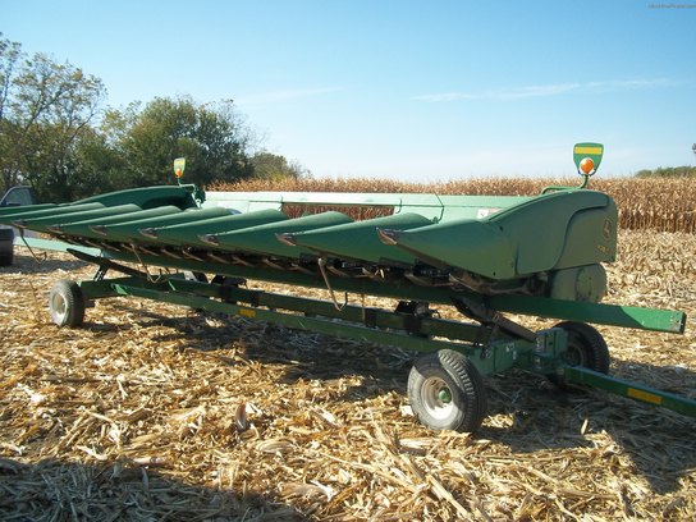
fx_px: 724
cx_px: 348
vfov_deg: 39.7
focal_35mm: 36
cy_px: 261
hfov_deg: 51.4
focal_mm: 6.5
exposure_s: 1/125
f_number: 8
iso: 80
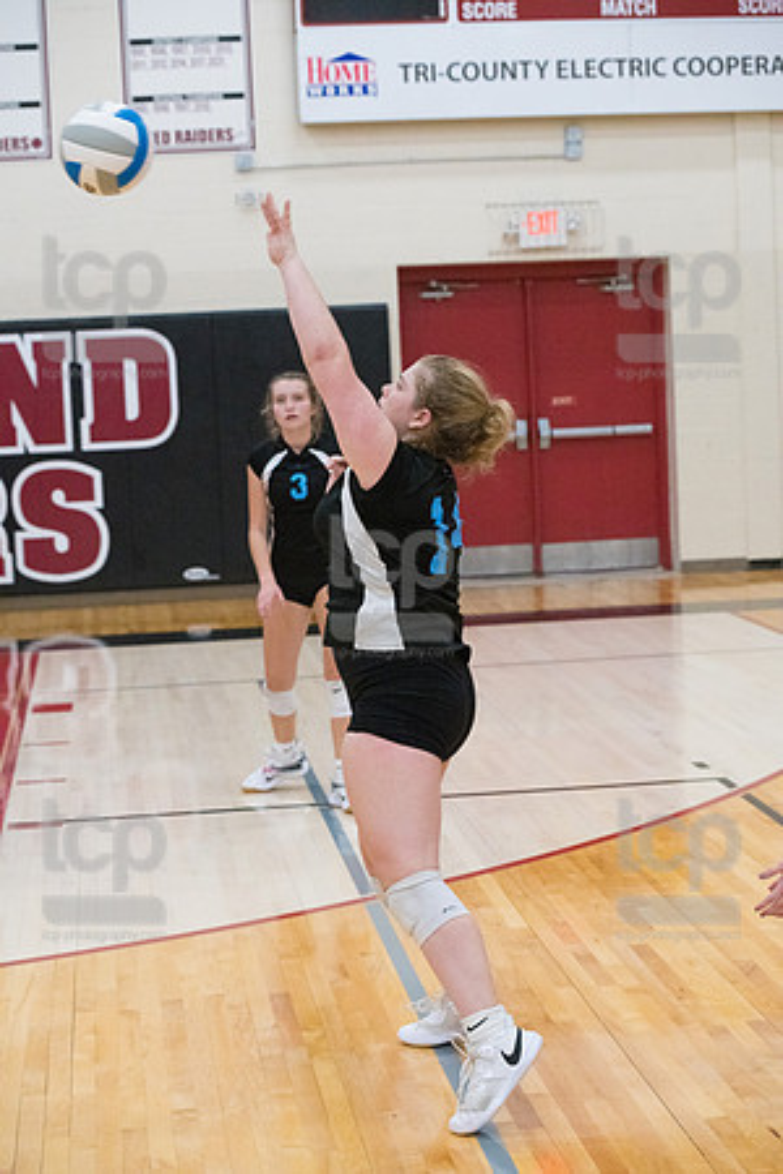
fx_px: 2284
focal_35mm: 70
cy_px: 587
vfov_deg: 28.8
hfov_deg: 19.5
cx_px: 392
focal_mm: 70
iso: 6400
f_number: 4.5
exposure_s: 1/1000
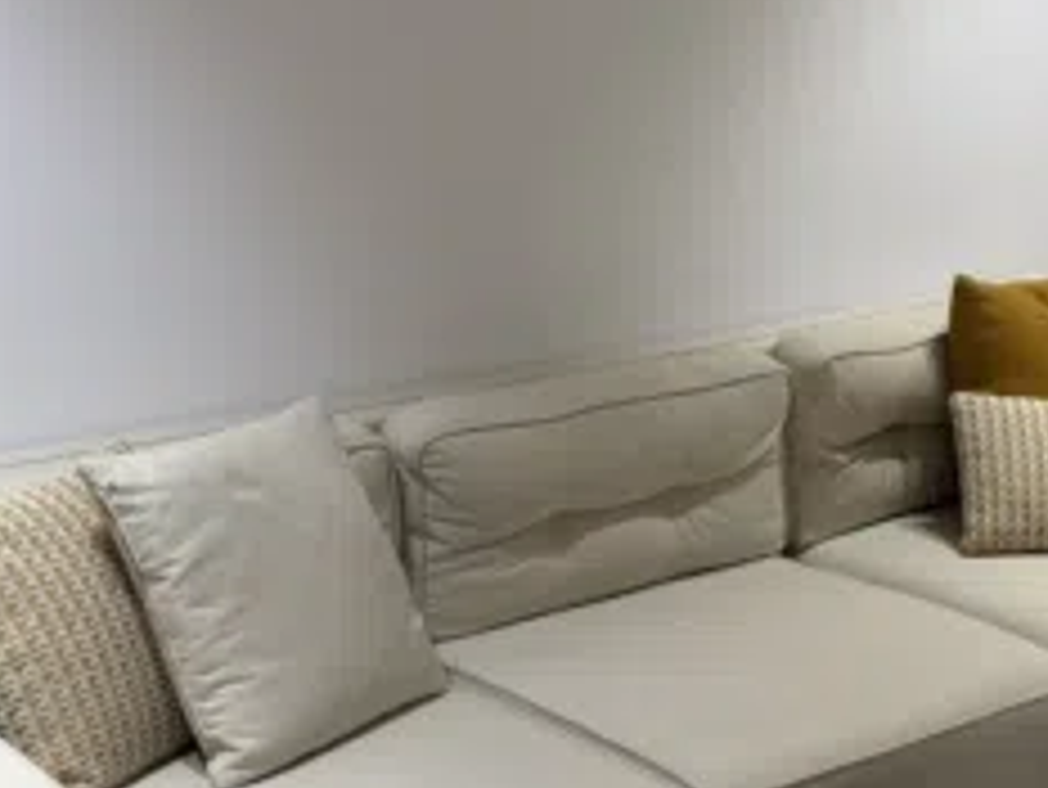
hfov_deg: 28.8
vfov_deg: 21.3
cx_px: 819
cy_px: 829
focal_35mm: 66
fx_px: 1999
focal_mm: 6.76
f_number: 1.78
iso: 160
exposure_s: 1/121
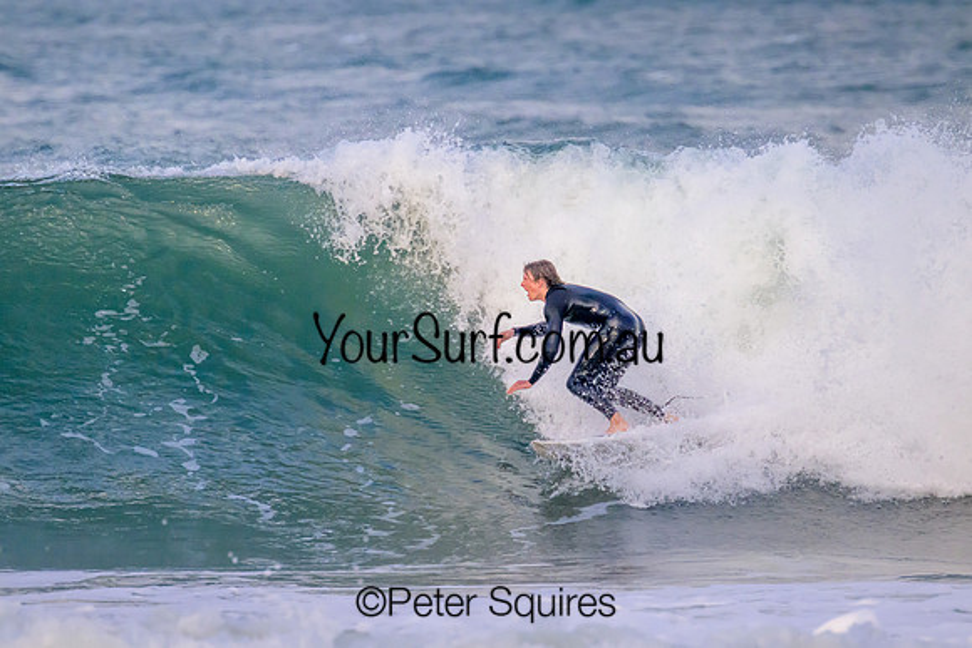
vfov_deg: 1.6
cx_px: 486
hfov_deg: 2.5
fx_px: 22559
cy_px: 324
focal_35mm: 835
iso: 3200
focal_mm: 800
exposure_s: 1/2000
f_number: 11
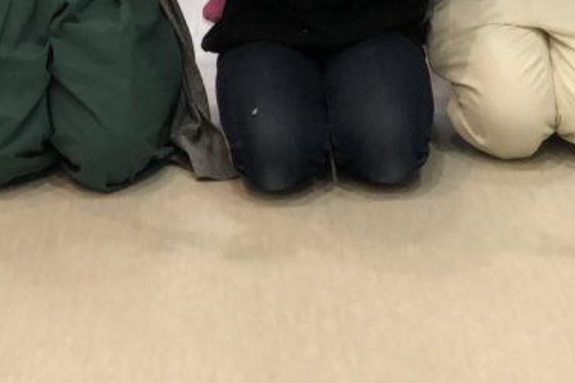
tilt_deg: -2.3
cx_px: 238
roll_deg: +1.8
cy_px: -345
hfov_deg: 20.6
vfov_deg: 12.4
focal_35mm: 99
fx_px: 1580
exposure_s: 1/111
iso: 125
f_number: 1.8
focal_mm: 3.99
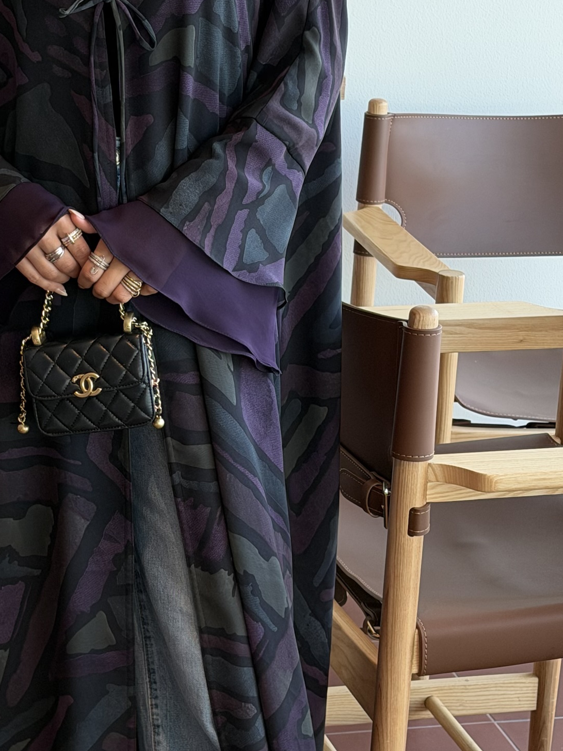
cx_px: 154
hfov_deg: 14.9
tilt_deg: -18.6
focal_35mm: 99
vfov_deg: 19.8
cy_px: 423
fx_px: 2147
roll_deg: -1.6
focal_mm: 6.76
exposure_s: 1/143
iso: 64
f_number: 1.78
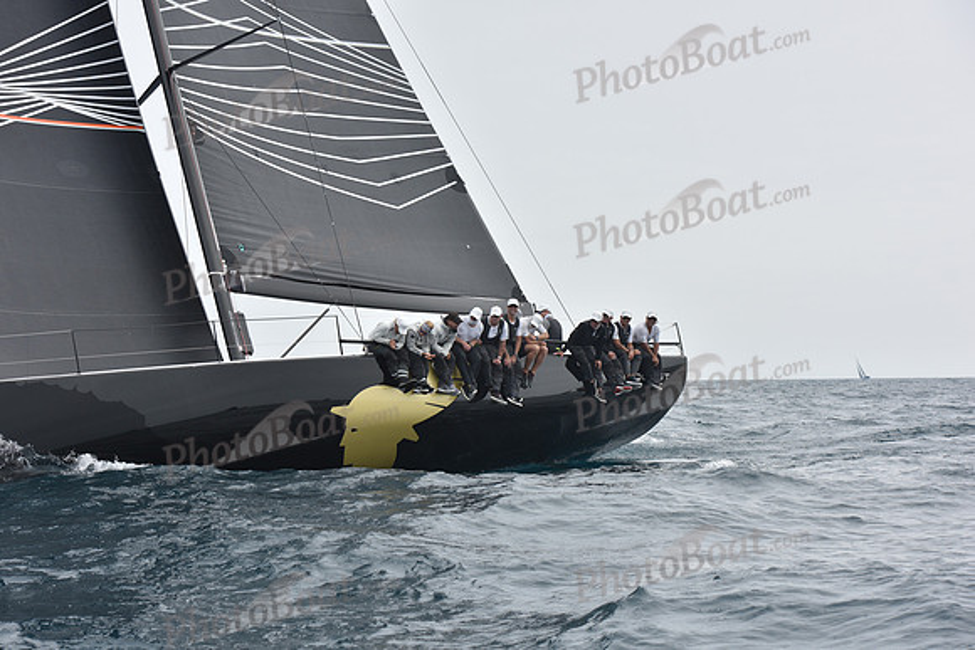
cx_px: 488
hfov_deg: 28.8
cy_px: 325
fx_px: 1896
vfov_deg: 19.5
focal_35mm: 70
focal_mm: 70
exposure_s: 1/800
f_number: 8
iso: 250
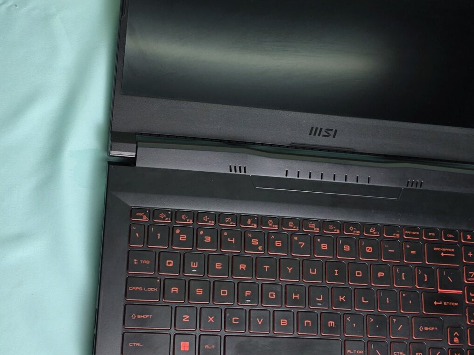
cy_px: 85
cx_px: 227
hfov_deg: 33.2
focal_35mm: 58
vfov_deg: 24.9
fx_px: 794
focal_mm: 6.5
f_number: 1.4
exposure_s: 1/100
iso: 12
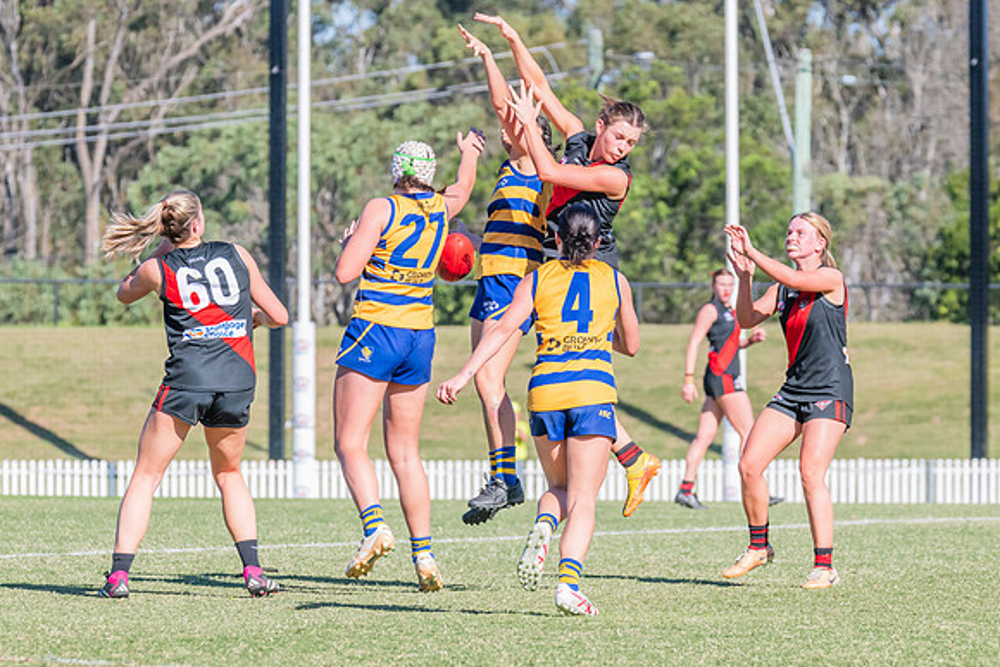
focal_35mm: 369
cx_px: 496
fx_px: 10254
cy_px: 268
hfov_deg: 5.6
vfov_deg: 3.7
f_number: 10
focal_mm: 270
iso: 800
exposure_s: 1/1250
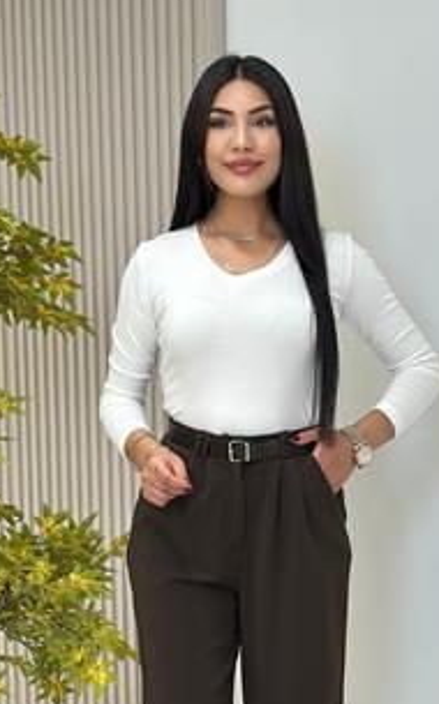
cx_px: 229
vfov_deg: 23.2
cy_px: 486
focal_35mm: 89
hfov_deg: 14.6
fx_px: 1708
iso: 64
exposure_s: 1/140
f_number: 1.78
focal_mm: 6.86
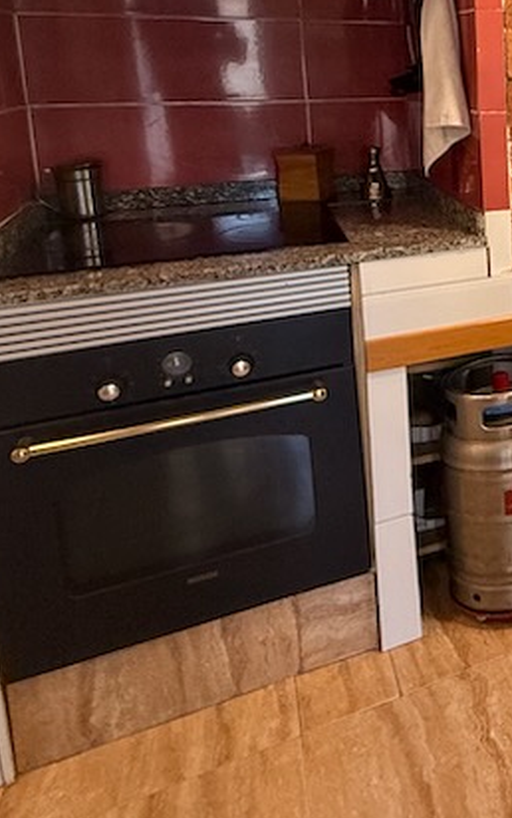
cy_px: 181
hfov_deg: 26.6
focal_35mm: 36
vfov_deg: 51.1
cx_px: 748
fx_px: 803
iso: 200
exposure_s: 1/99
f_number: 2.2
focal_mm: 2.22
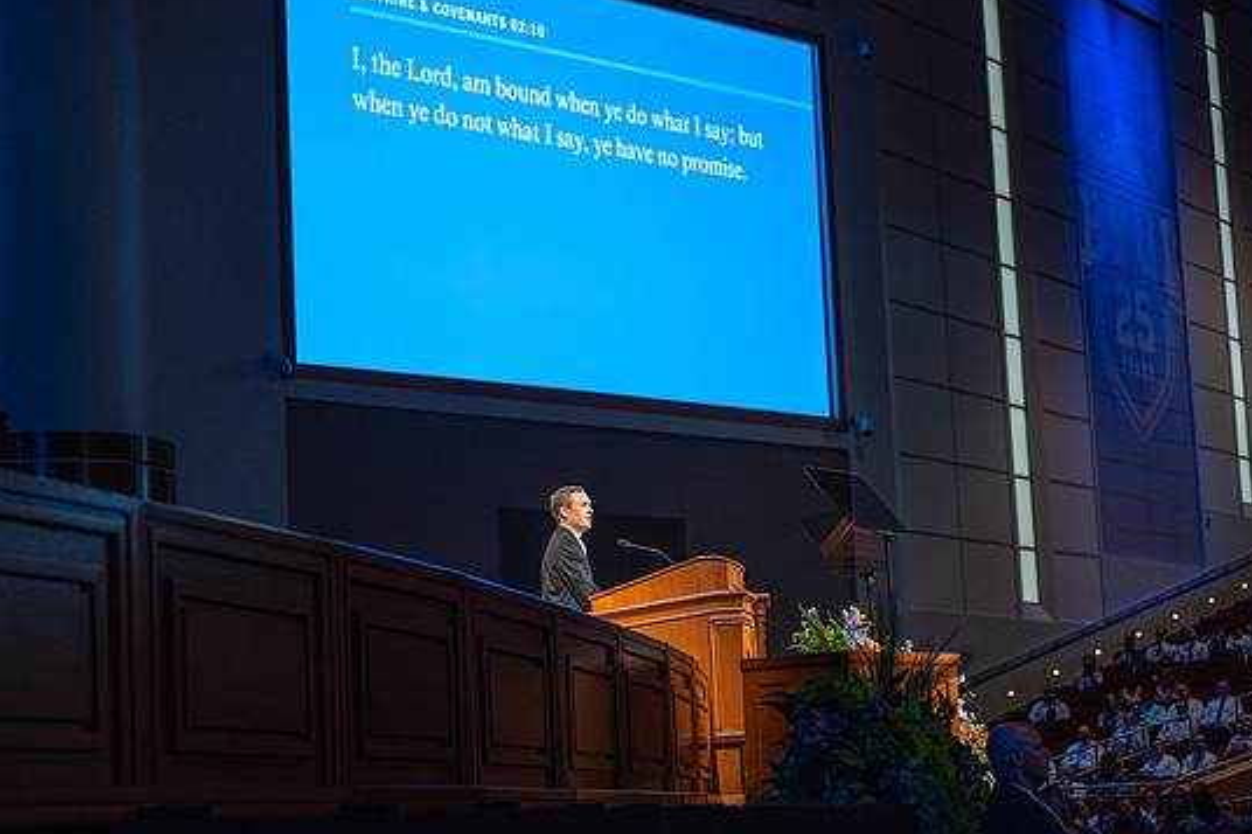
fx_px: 2746
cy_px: 396
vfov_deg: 17.3
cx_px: 601
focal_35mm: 79
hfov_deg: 25.7
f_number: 2.8
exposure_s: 1/125
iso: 400
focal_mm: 70
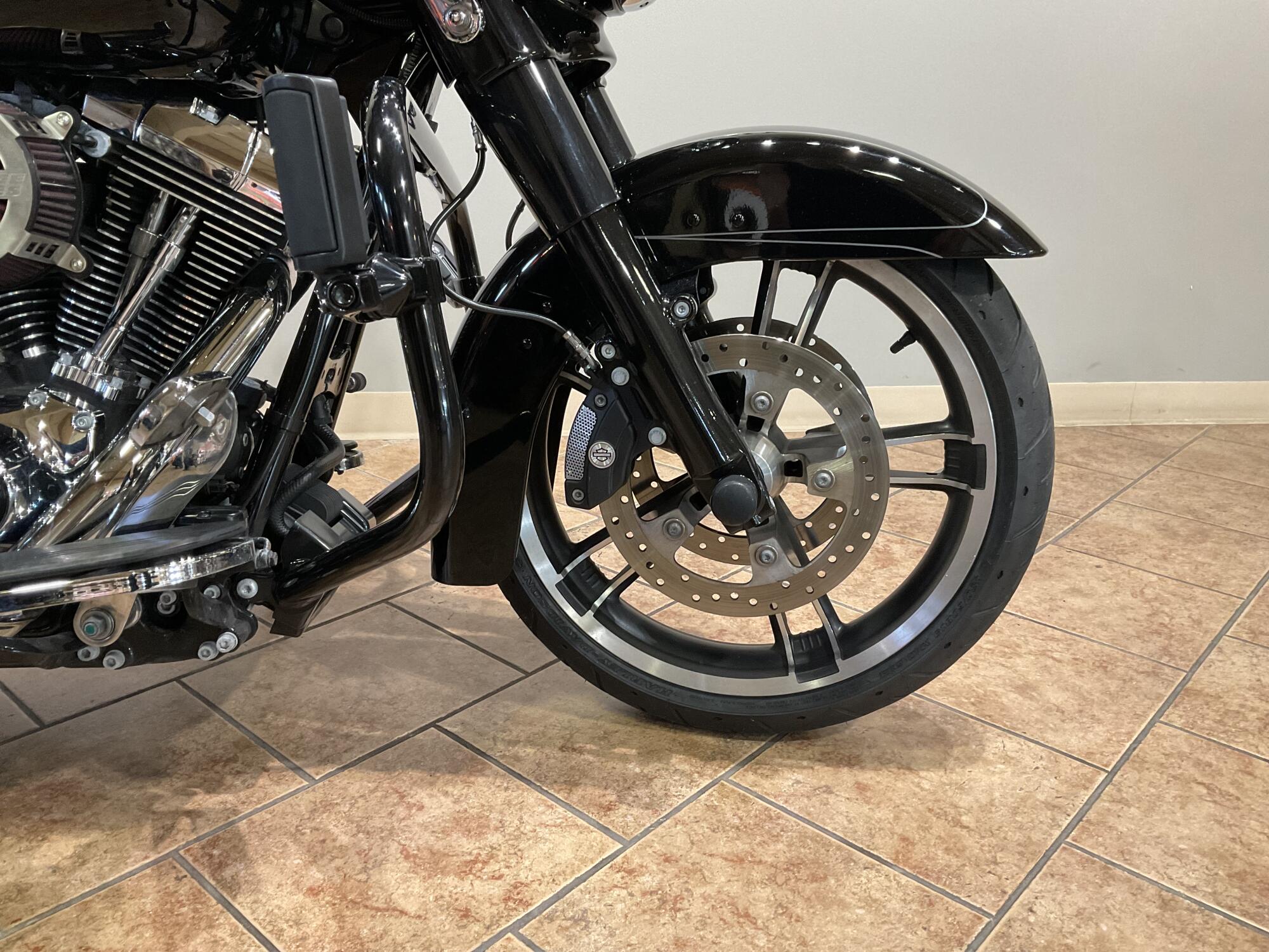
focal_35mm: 29
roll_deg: -1.6
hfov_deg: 61.7
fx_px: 1063
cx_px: 634
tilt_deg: -19.5
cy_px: 476
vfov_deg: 48.2
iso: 160
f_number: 1.8
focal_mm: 3
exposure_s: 1/60
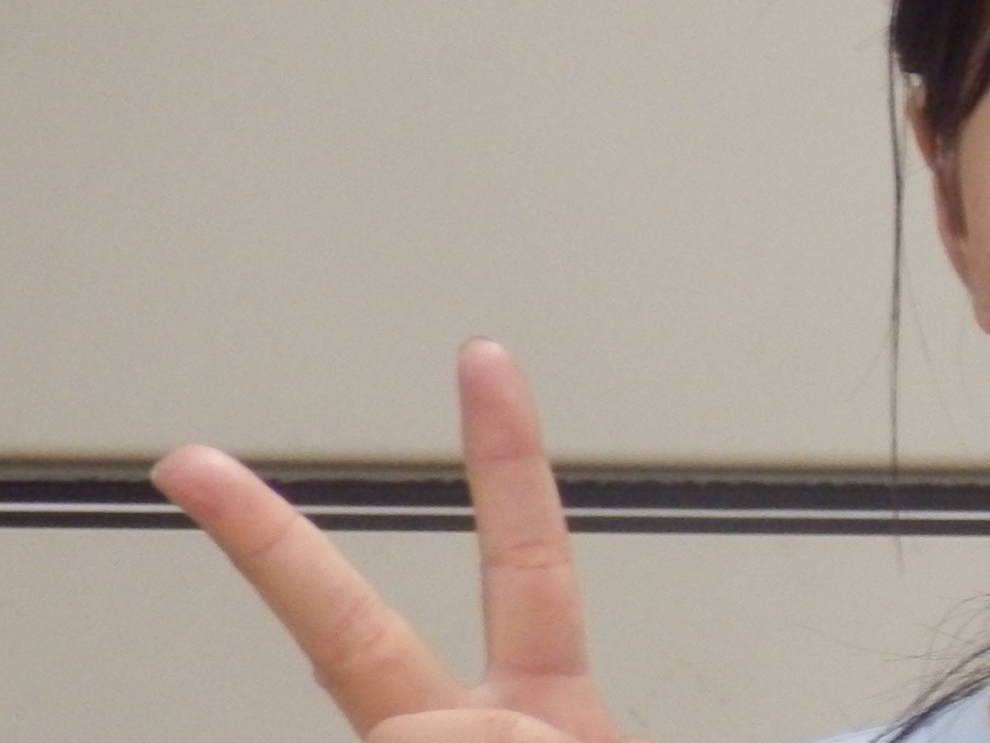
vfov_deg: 9.9
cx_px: 1322
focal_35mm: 150
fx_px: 4291
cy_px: 583
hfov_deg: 12.7
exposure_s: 1/80
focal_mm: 8
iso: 400
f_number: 3.8
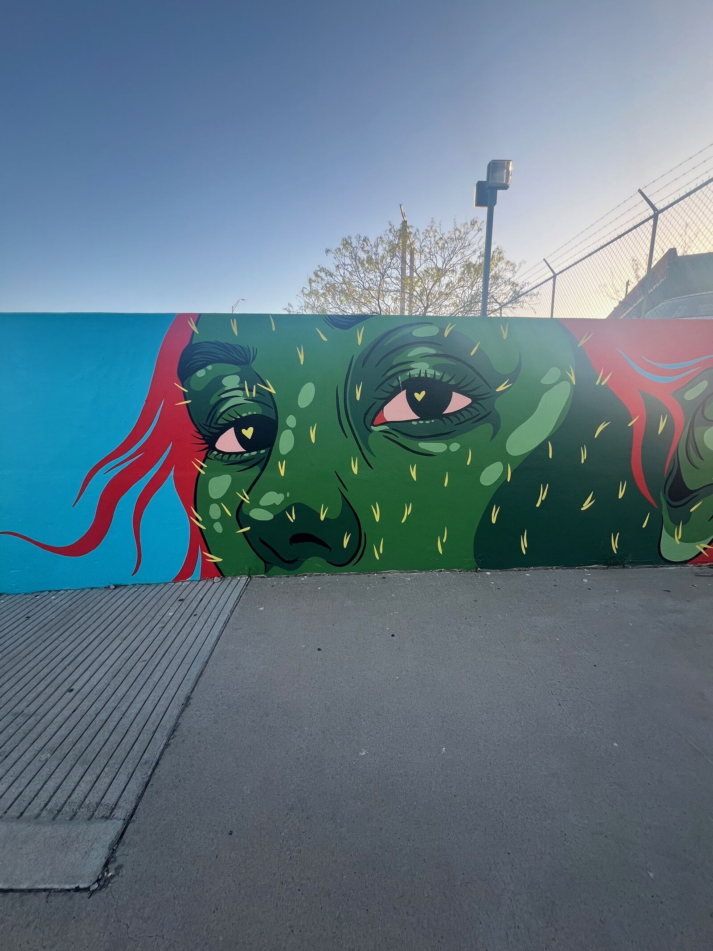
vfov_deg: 106.2
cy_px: 476
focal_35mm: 13
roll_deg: +0.2
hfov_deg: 89.9
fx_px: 357
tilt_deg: -9.9
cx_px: 356
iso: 32
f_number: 1.8
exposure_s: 1/165
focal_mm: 1.57
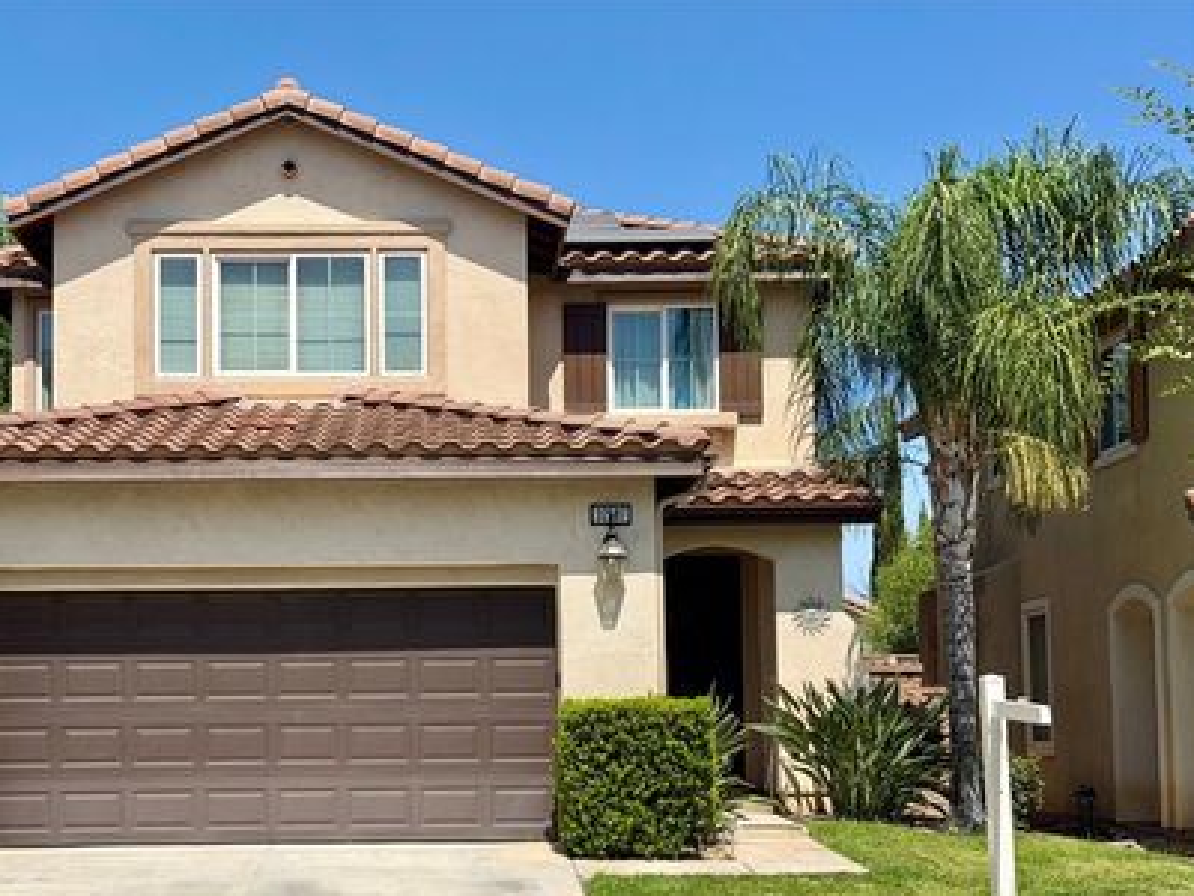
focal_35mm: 60
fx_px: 2070
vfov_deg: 24.4
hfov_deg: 32.0
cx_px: 454
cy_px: 551
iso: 64
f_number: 1.78
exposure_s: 1/5587
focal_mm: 6.76
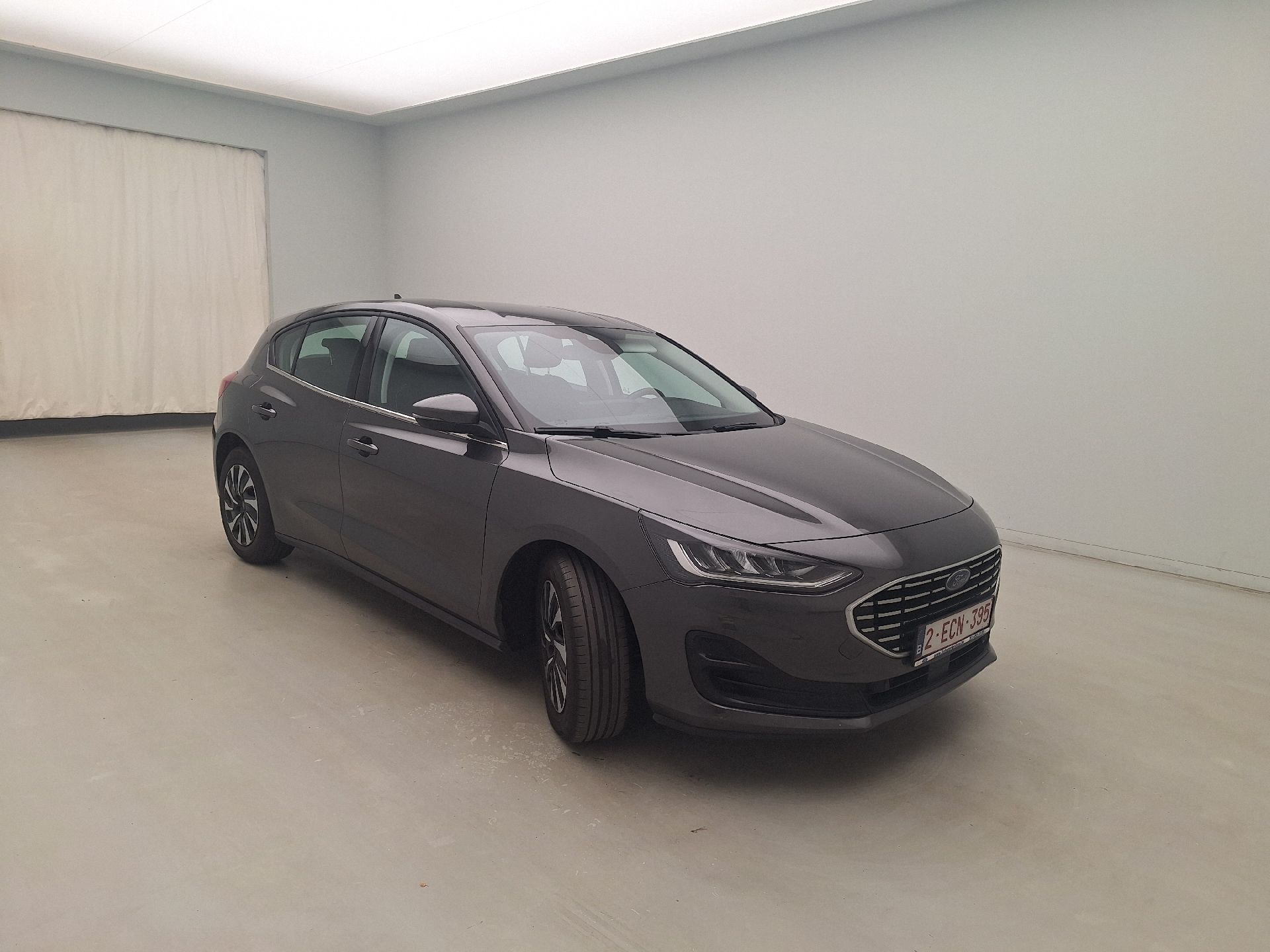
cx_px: 635
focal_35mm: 23
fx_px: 844
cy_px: 476
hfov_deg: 73.9
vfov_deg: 58.9
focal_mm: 5.54
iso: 40
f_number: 1.8
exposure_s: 1/148
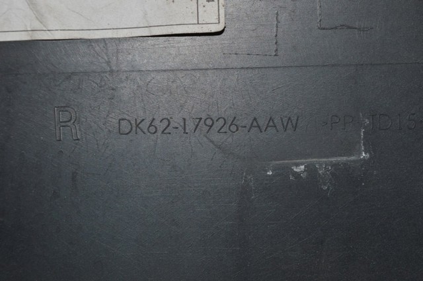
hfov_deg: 24.6
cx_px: 212
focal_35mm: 82
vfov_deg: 16.5
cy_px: 140
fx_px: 968
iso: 100
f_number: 8
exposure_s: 1/60
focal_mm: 55
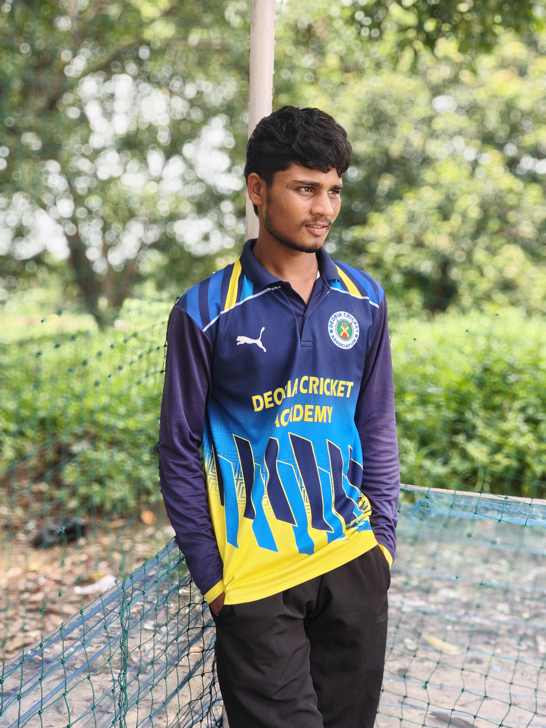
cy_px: 364
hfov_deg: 29.1
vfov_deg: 38.2
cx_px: 273
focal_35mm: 50
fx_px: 1052
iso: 50
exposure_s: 1/112
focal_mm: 7.1
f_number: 2
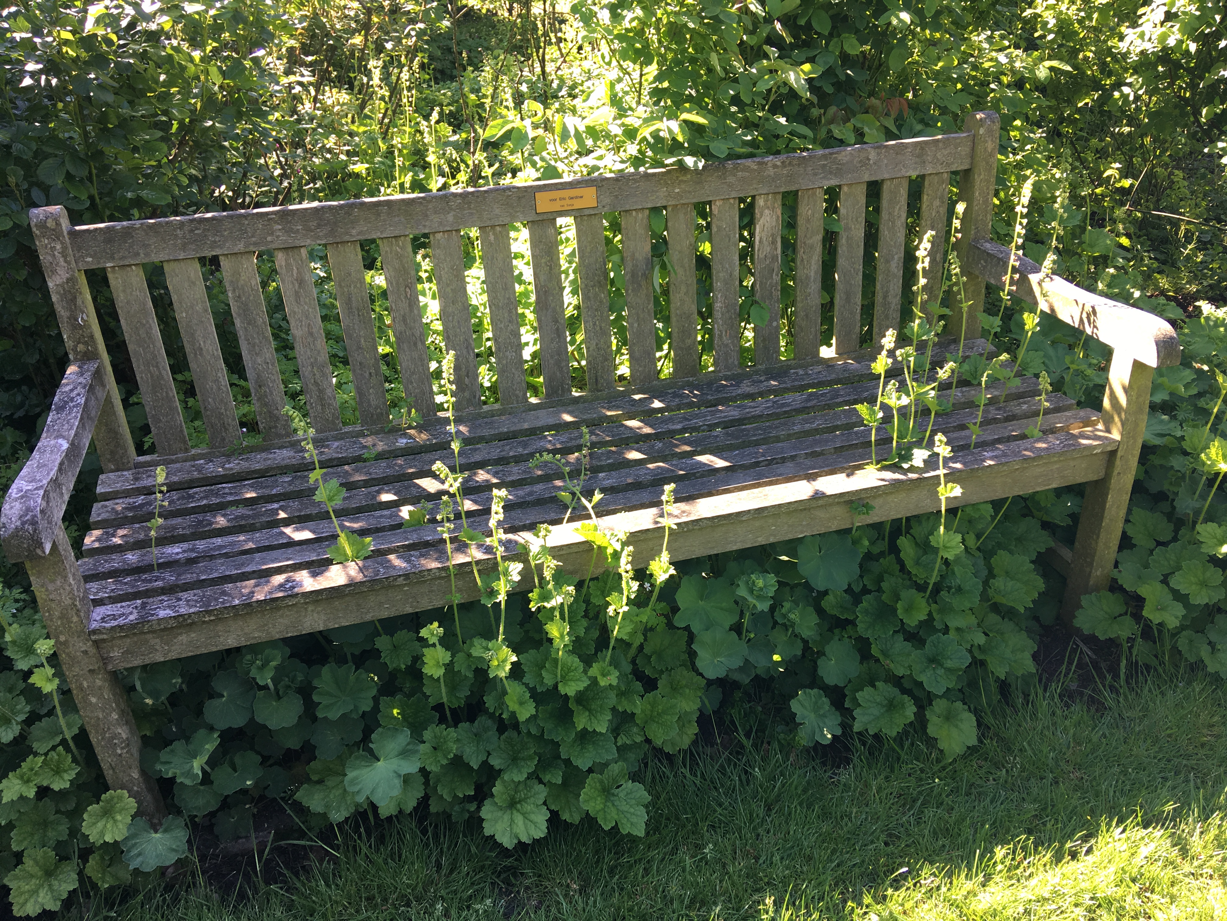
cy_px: 460
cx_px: 614
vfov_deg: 48.2
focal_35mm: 29
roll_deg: +2.4
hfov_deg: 61.7
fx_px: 1028
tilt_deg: -24.9
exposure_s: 1/104
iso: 25
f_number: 2.2
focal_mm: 4.15
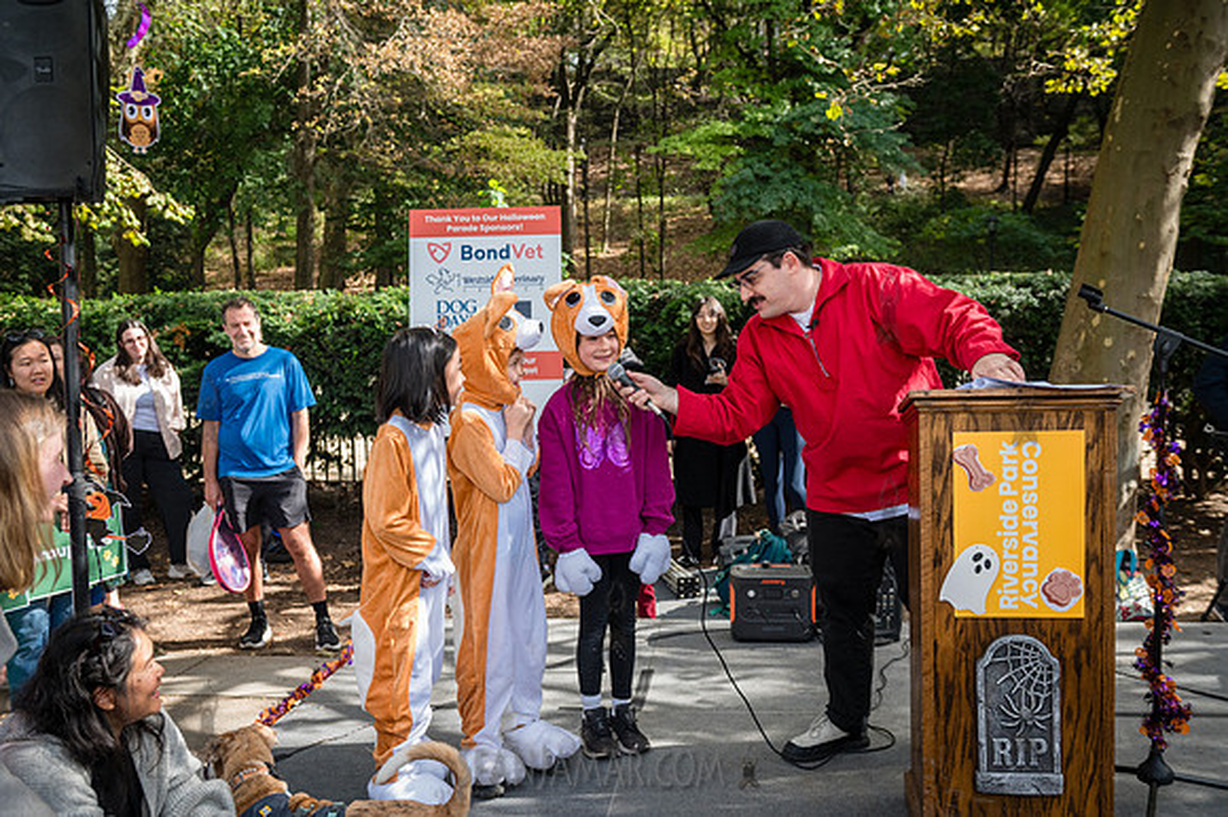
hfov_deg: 58.7
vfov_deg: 41.1
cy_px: 408
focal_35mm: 32
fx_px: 1091
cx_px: 614
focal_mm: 32
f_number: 4
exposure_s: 1/1250
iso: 1000
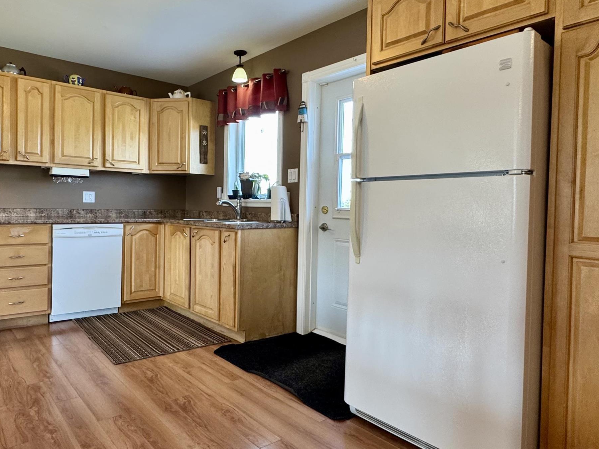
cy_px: 215
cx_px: 234
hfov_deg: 70.7
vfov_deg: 56.8
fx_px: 415
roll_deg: -0.8
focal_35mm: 24
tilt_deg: -1.3
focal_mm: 2.22
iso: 200
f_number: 2.2
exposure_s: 1/120
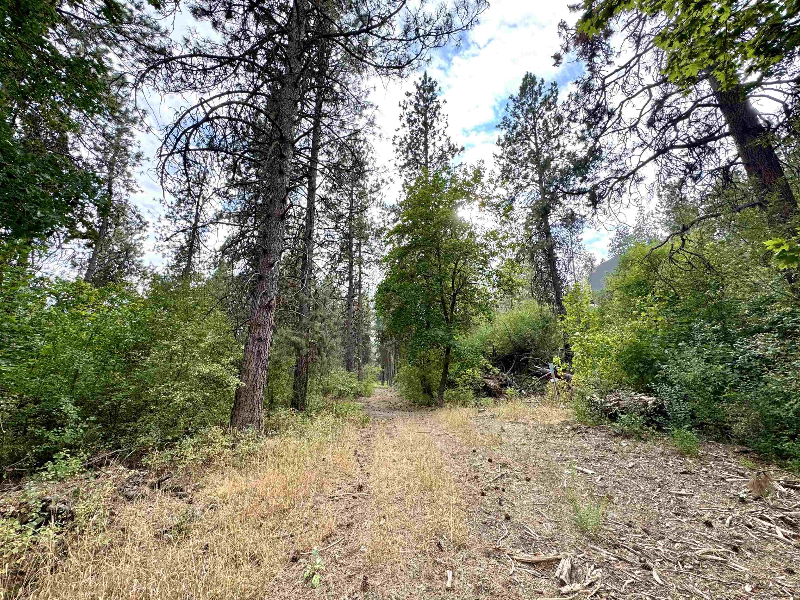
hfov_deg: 102.1
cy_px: 300
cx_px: 400
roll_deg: -0.5
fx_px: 324
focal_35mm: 14
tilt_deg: +16.2
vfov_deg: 85.7
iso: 40
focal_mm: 2.22
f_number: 2.2
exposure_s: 1/278
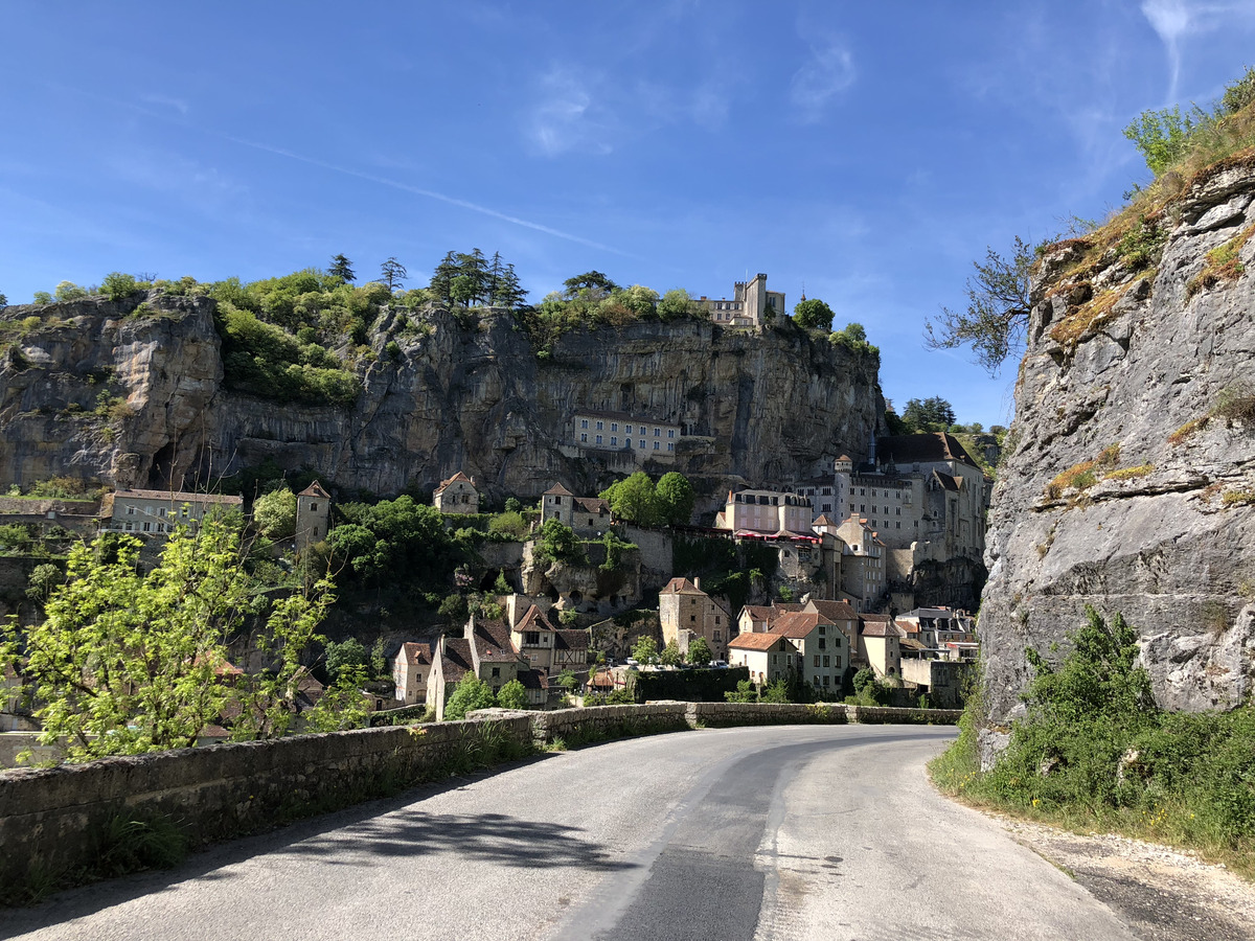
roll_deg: -1.1
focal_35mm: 28
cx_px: 628
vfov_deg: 49.7
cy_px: 470
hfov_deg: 63.4
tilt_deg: +9.2
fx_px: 1015
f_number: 1.8
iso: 20
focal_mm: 4
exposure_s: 1/1043
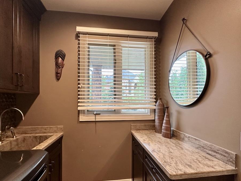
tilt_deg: -0.6
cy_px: 103
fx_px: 111
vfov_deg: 77.7
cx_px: 119
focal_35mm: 16
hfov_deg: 94.5
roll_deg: +1.2
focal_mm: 2.22
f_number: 2.2
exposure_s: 1/120
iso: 200
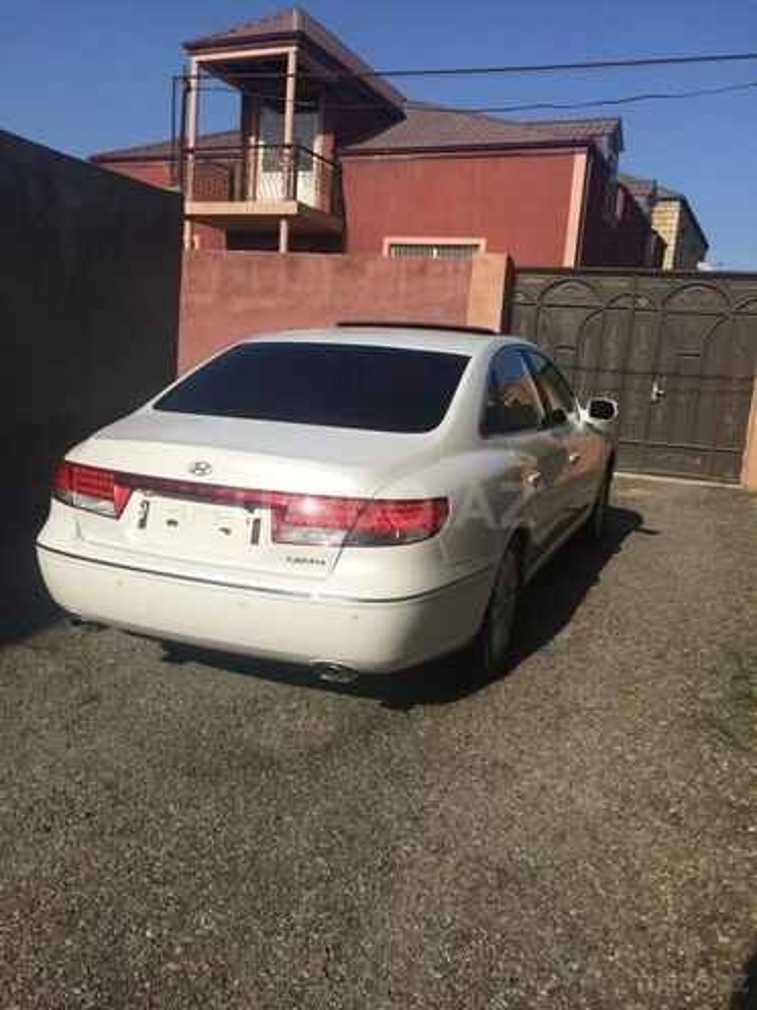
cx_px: 378
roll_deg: -3.9
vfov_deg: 61.7
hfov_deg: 48.2
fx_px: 846
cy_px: 505
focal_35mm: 29
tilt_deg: -9.6
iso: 32
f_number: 2.2
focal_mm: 4.15
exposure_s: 1/4115
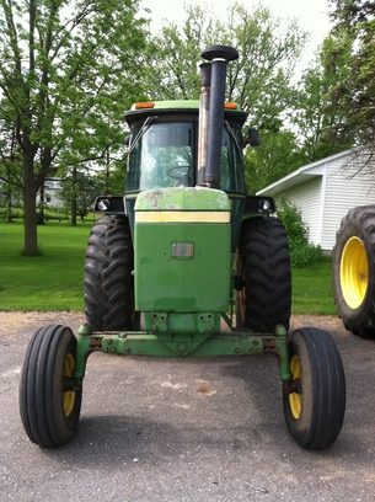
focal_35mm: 35
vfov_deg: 52.7
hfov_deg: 40.6
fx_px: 507
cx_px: 188
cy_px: 251
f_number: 2.8
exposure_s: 1/357
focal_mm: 3.85
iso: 80
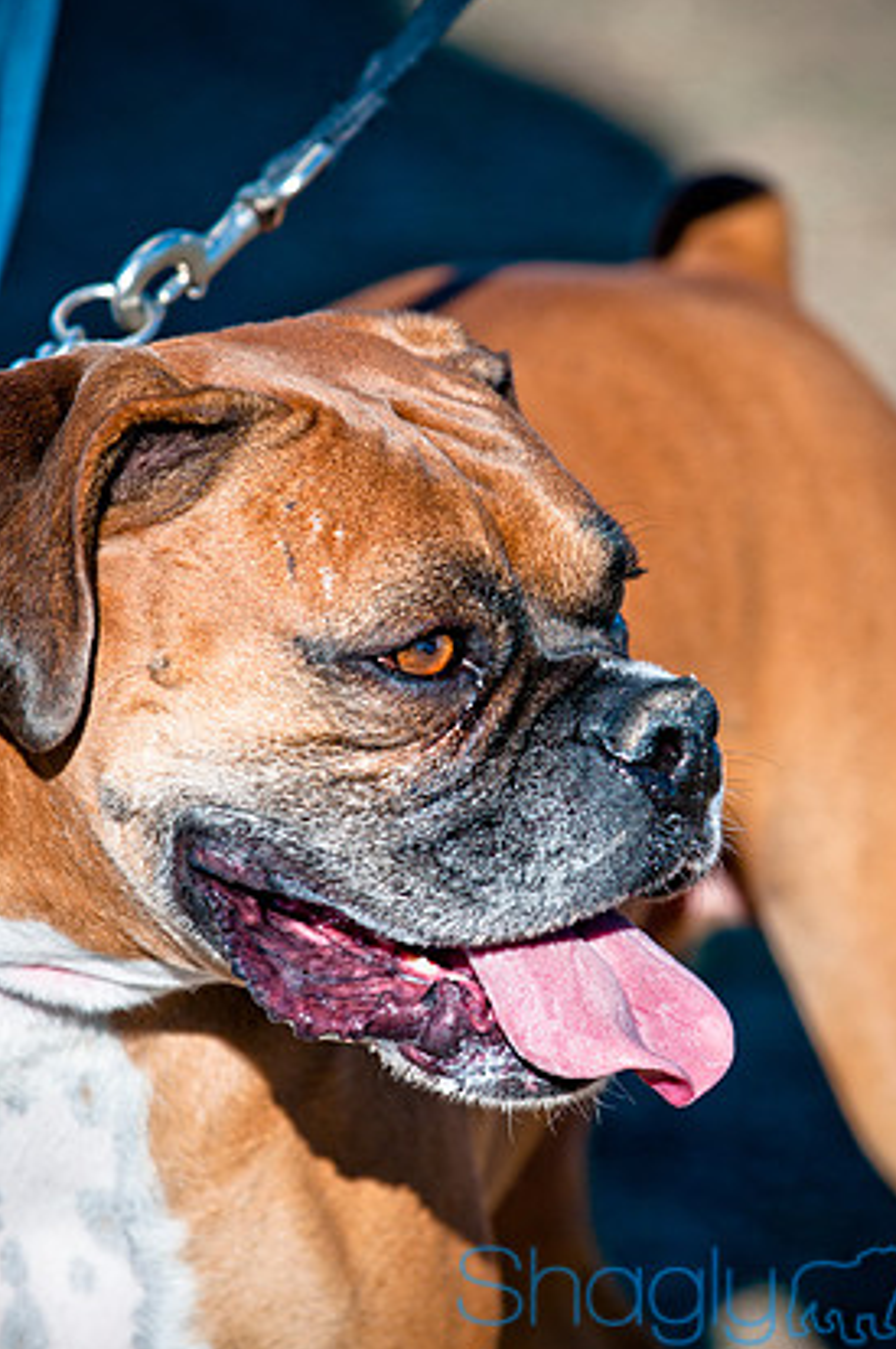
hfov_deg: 4.5
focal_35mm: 302
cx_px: 484
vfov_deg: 6.8
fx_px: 11285
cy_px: 717
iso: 200
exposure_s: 1/1000
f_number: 5
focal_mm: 185
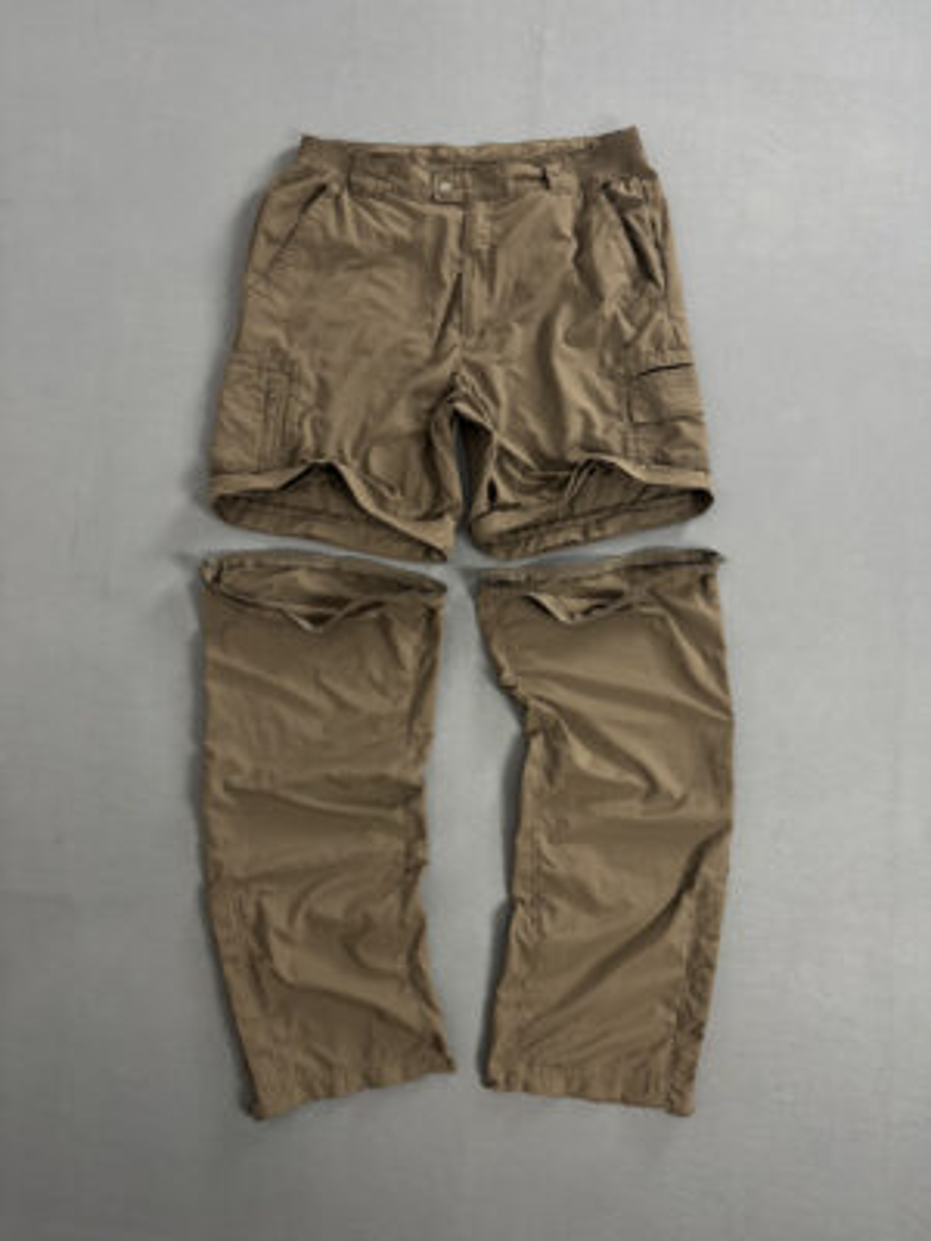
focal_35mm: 24
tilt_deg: -85.6
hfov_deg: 56.8
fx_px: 861
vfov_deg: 71.6
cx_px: 466
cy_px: 620
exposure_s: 1/60
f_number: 1.78
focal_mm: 6.76
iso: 160
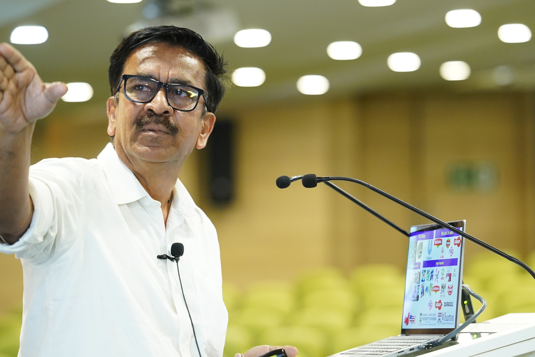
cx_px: 331
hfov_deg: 9.4
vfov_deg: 6.3
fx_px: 3239
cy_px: 207
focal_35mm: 218
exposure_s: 1/160
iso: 3200
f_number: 2.8
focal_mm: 126
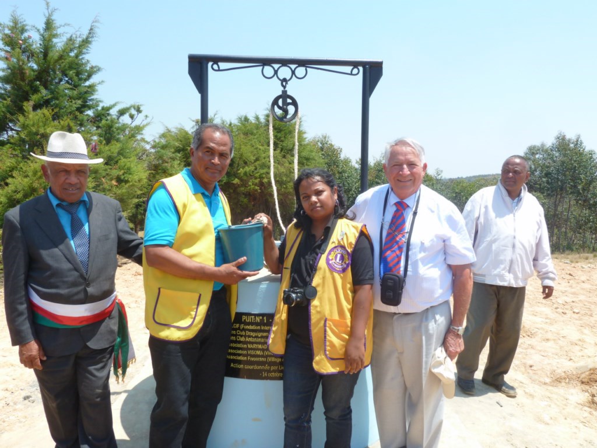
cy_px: 224
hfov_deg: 69.4
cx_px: 298
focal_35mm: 25
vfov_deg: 54.9
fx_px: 431
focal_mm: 4.1
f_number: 4
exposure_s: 1/320
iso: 80
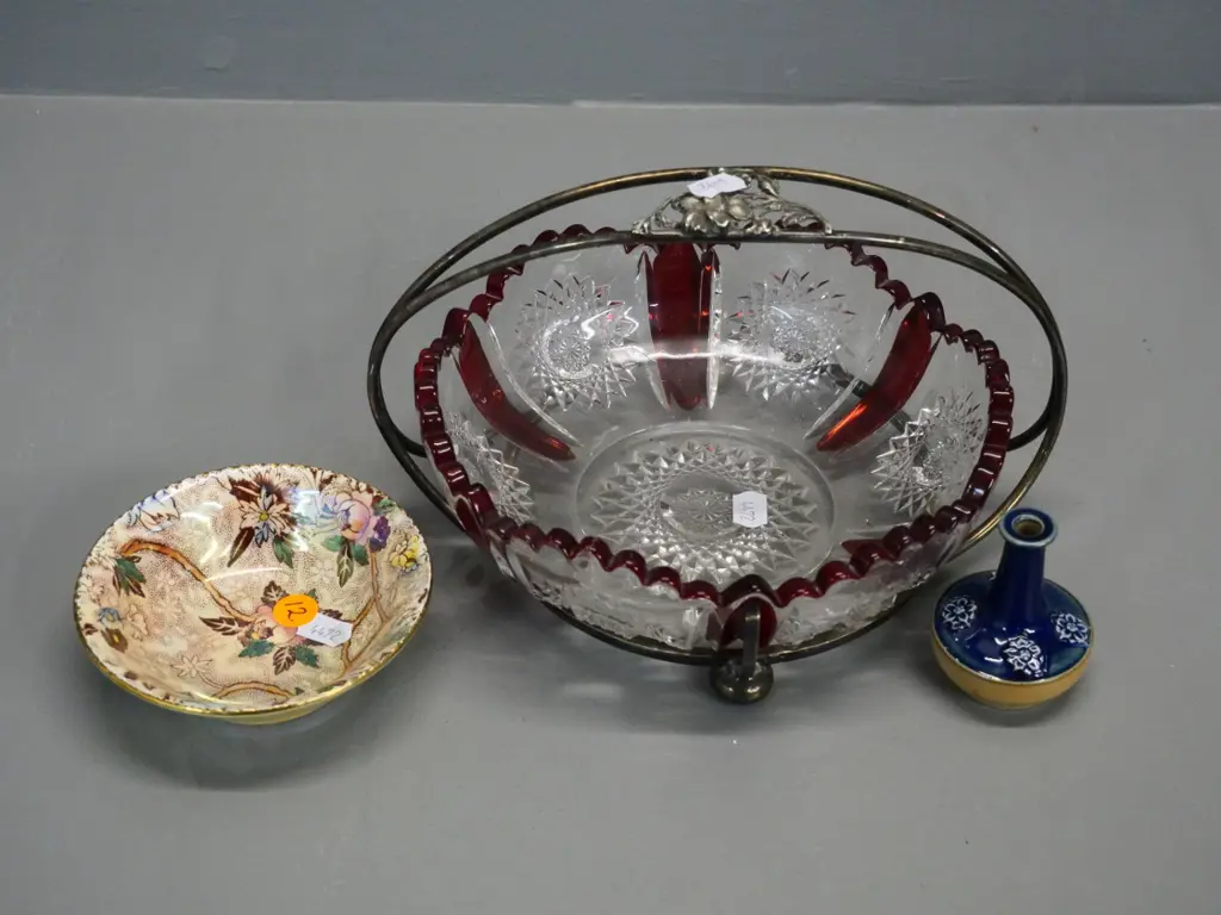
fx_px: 1975
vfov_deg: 26.1
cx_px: 610
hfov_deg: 34.3
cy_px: 458
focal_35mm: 56
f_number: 5.6
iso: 3200
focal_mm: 28
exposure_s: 1/100
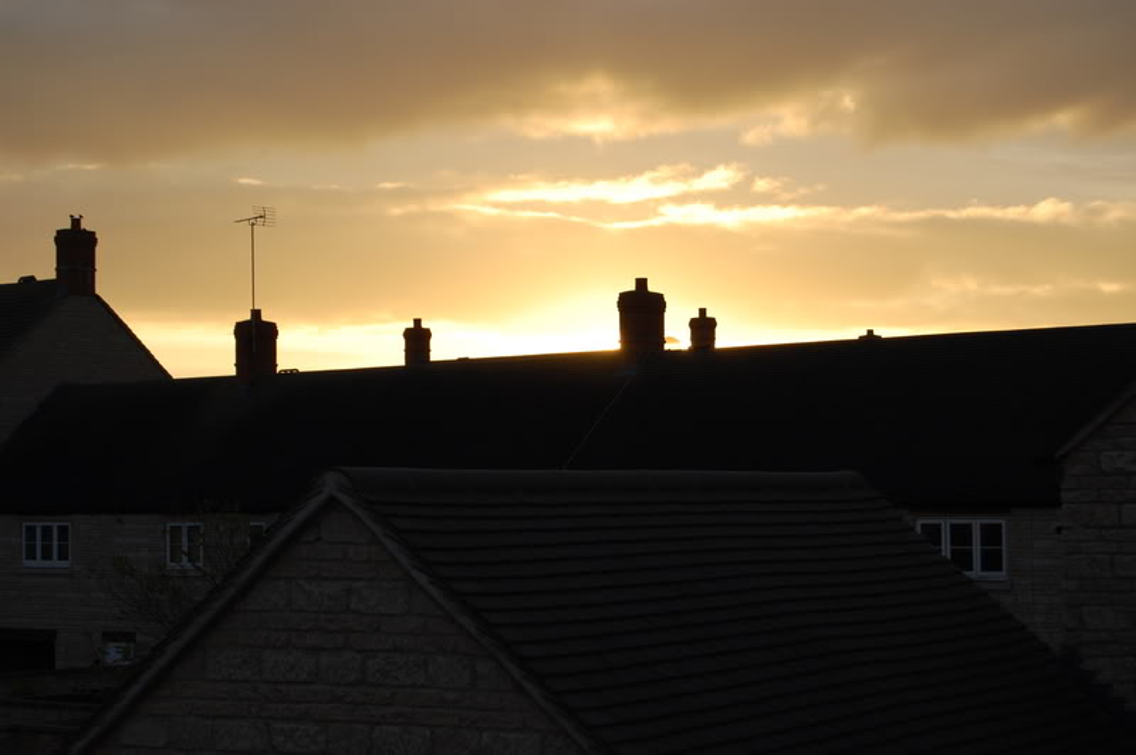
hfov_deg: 24.6
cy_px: 378
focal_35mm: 82
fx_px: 2601
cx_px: 568
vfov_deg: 16.5
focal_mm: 55
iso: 200
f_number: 8
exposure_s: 1/250
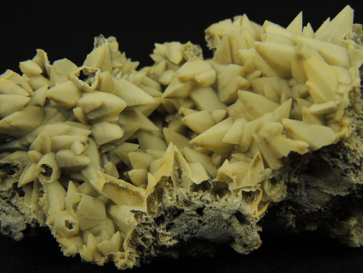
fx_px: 493
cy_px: 136
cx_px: 182
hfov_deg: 40.4
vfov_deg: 30.9
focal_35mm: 47
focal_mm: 8.3
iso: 100
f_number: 3.5
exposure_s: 1/320
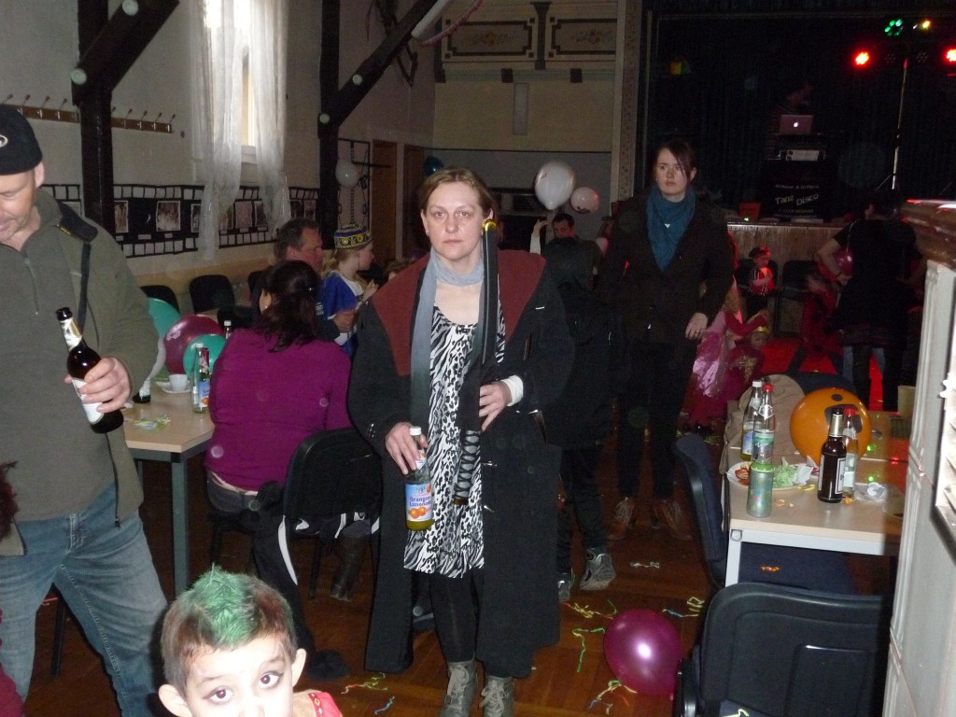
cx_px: 478
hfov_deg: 51.4
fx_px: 994
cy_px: 358
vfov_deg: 39.7
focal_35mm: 36
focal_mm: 6
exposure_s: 1/30
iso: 640
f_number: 3.7
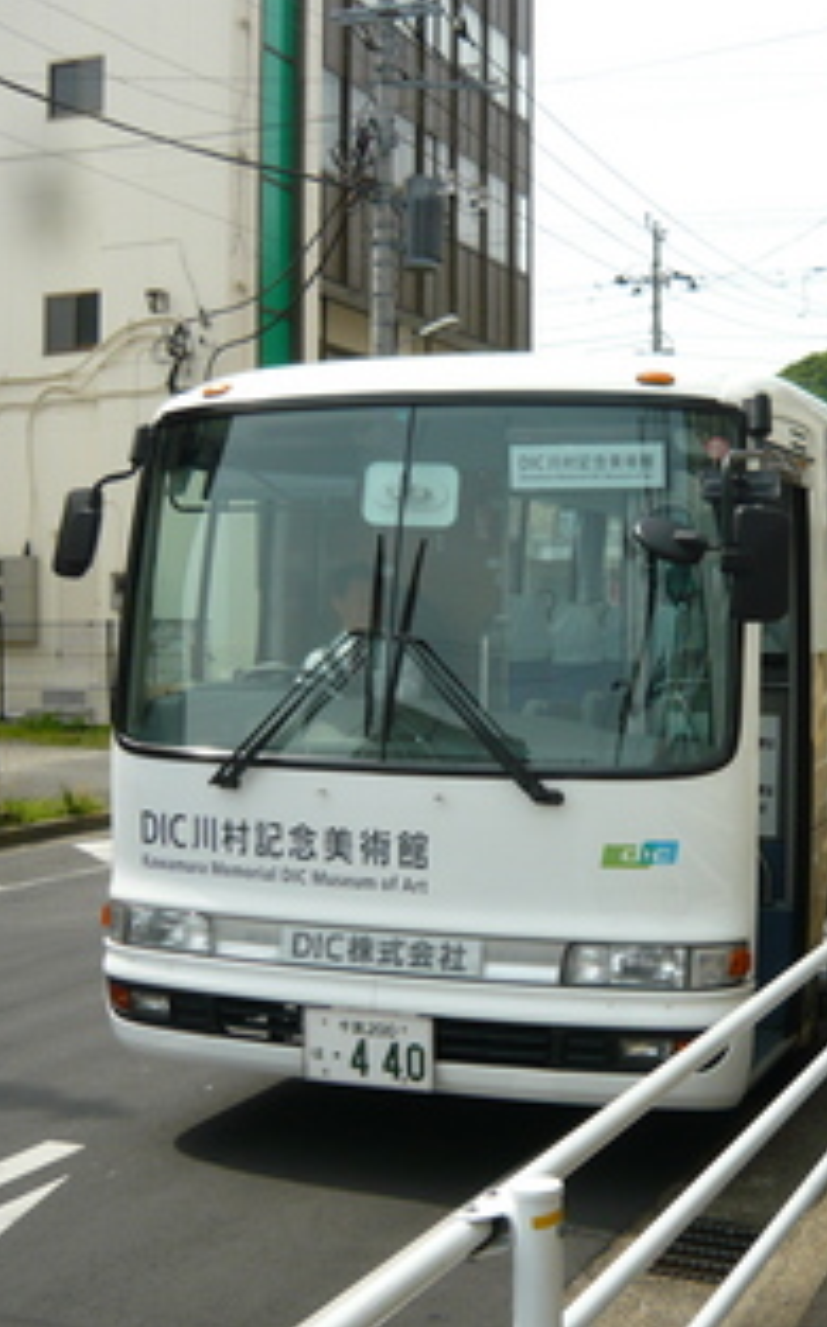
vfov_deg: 42.7
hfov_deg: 26.7
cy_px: 664
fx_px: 1699
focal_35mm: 47
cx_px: 696
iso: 100
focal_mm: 5.5
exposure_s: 1/800
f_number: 2.8
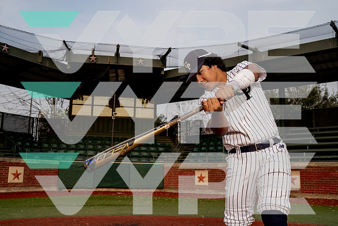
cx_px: 169
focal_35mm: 35
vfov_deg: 37.9
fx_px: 329
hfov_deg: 54.4
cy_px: 113
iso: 250
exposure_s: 1/250
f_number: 5.6
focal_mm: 35
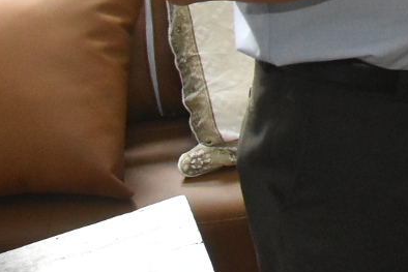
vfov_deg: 11.2
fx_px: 1258
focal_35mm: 111
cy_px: -272
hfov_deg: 15.0
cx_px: 819
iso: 3200
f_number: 3.5
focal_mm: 18
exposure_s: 1/200
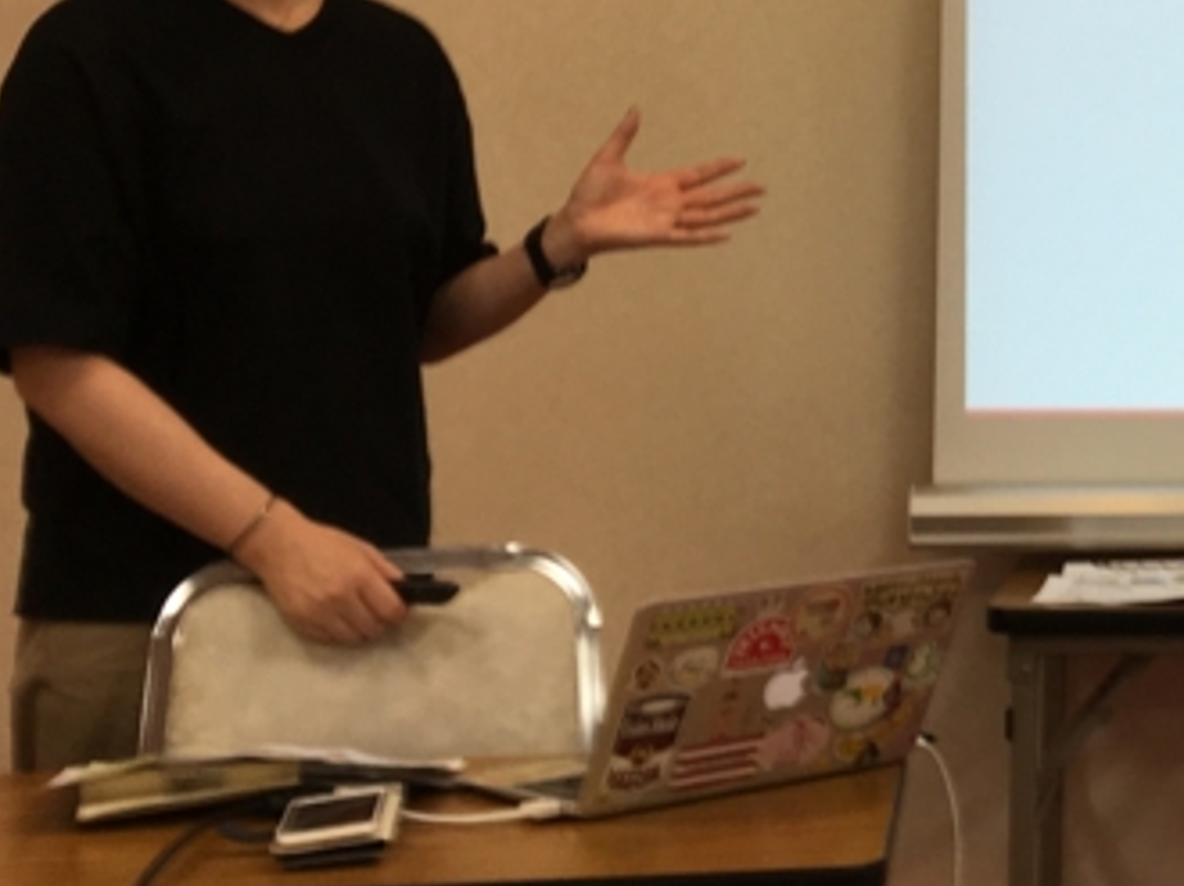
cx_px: 1604
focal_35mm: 90
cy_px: 75
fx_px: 3076
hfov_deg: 19.8
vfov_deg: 16.2
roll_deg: -2.0
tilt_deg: +2.8
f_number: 2.2
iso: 25
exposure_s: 1/60
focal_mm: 4.15
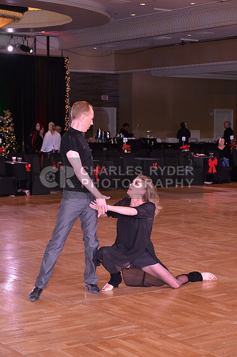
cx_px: 118
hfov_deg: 17.4
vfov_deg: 26.0
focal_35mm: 78
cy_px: 178
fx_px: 772
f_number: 6.3
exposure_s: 1/250
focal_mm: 78
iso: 2000
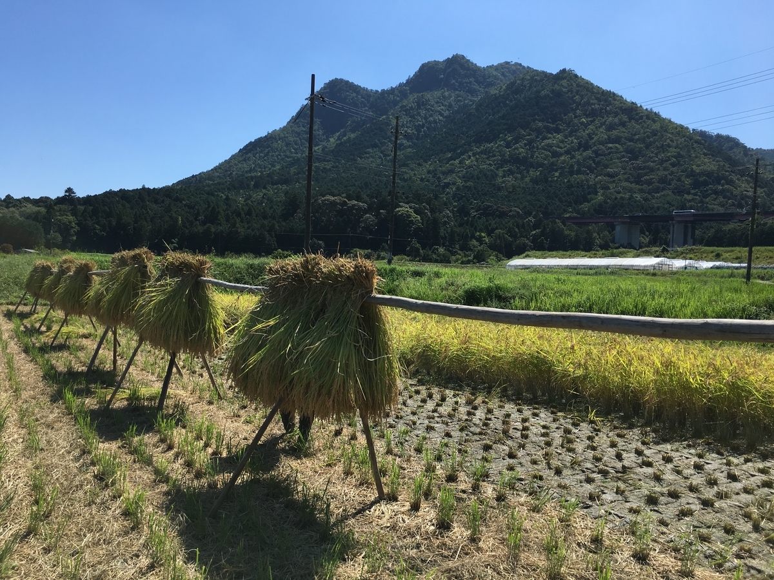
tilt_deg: -0.2
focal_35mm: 29
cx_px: 387
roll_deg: -2.6
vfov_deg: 48.2
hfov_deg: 61.7
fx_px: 648
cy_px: 290
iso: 25
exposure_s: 1/1789
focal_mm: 4.15
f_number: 2.2
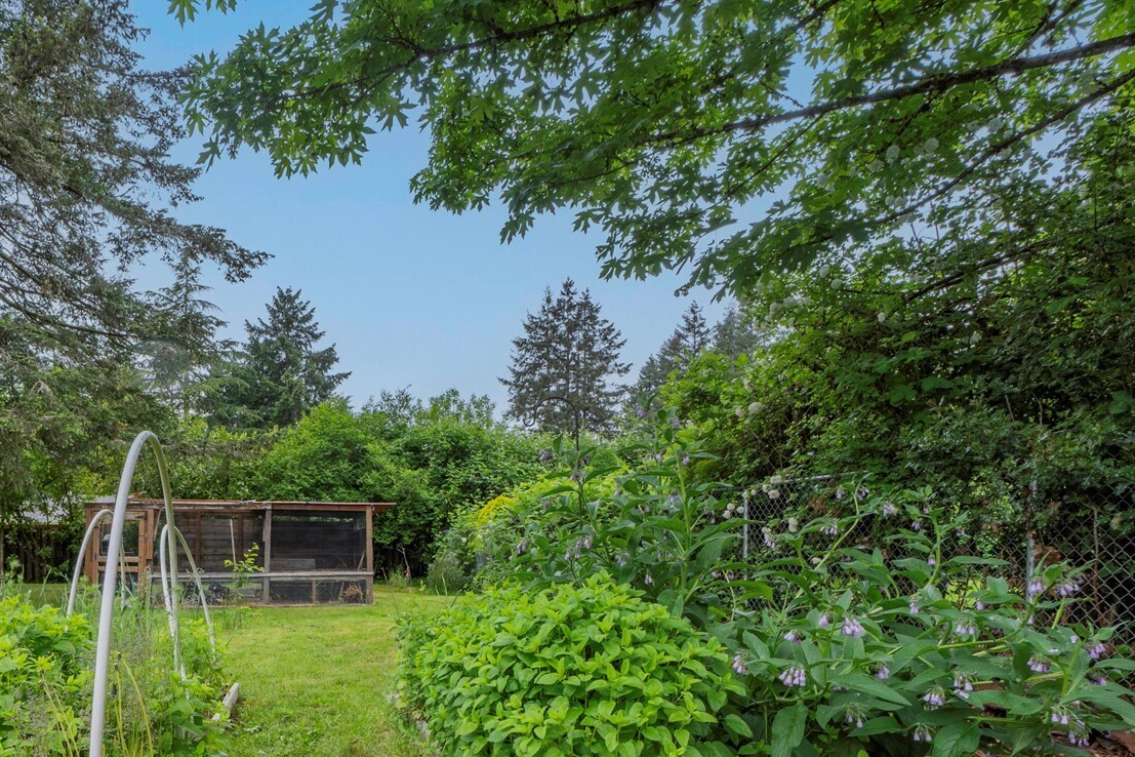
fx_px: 725
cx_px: 331
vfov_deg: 53.3
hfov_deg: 72.5
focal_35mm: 23
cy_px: 539
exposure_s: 1/30
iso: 160
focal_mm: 10
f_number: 9
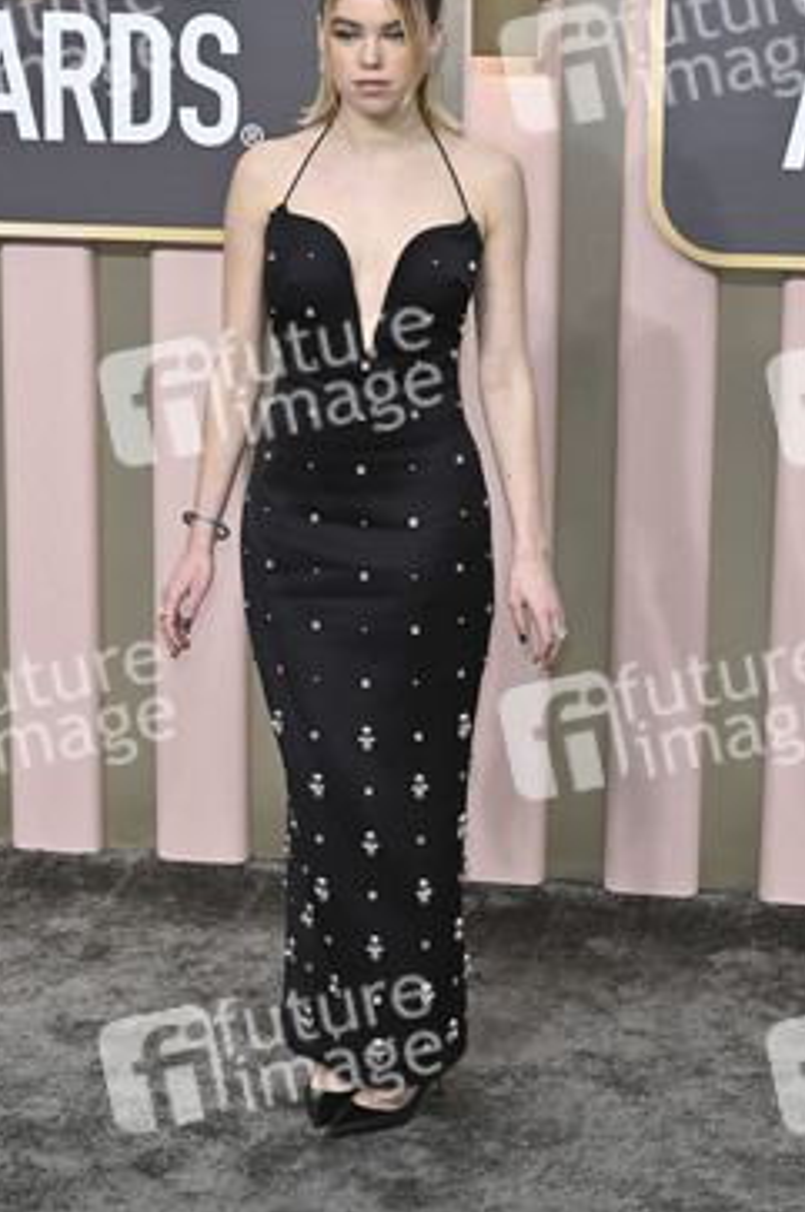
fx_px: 2523
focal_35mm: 75
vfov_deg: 27.0
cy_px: 554
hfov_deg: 18.1
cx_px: 367
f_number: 8
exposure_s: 1/200
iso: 250
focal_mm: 68
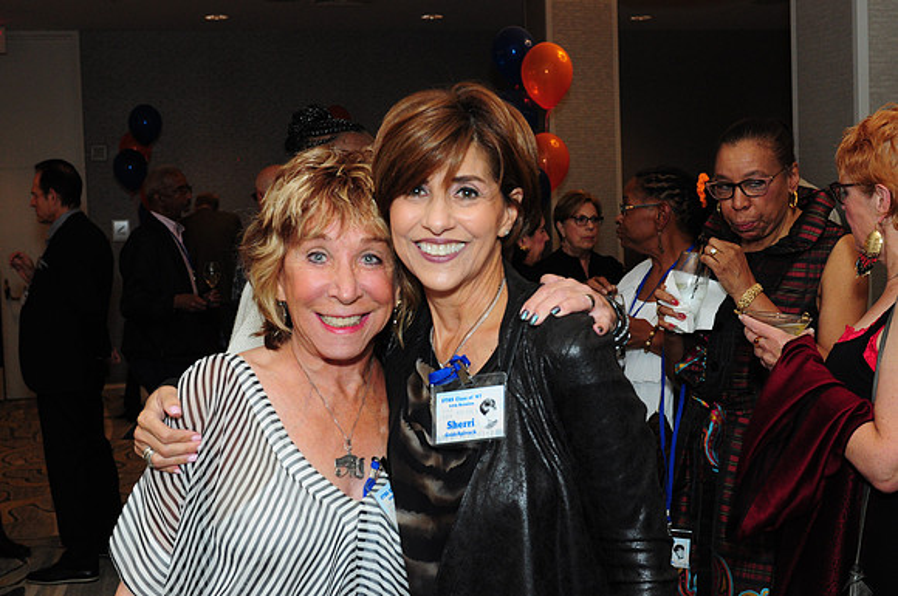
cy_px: 298
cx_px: 449
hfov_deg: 41.2
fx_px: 1196
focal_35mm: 48
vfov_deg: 28.0
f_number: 6.3
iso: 1000
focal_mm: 32
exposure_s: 1/60
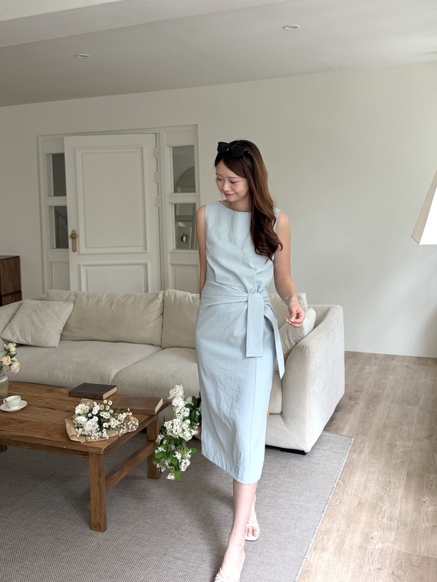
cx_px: 218
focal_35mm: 26
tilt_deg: -1.3
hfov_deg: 53.1
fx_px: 438
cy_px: 291
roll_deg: +2.6
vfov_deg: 67.3
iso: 80
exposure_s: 1/122
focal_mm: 5.96
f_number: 1.6
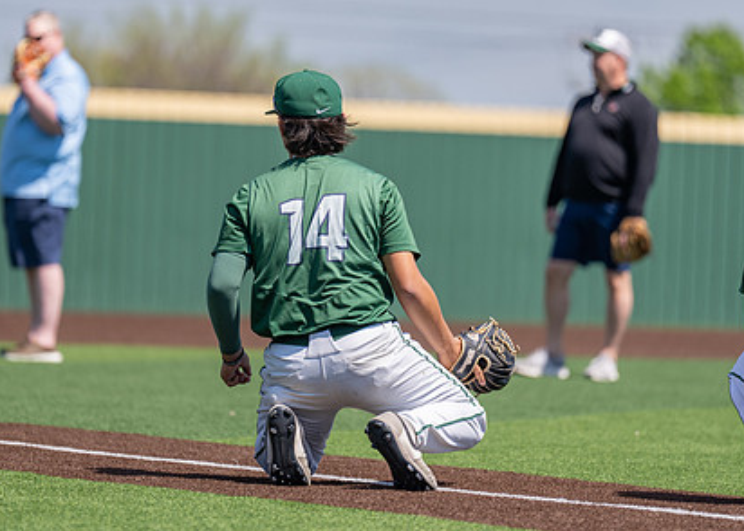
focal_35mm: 307
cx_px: 312
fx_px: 6485
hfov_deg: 6.6
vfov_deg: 4.7
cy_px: 229
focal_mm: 200
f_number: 2.8
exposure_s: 1/2000
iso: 100
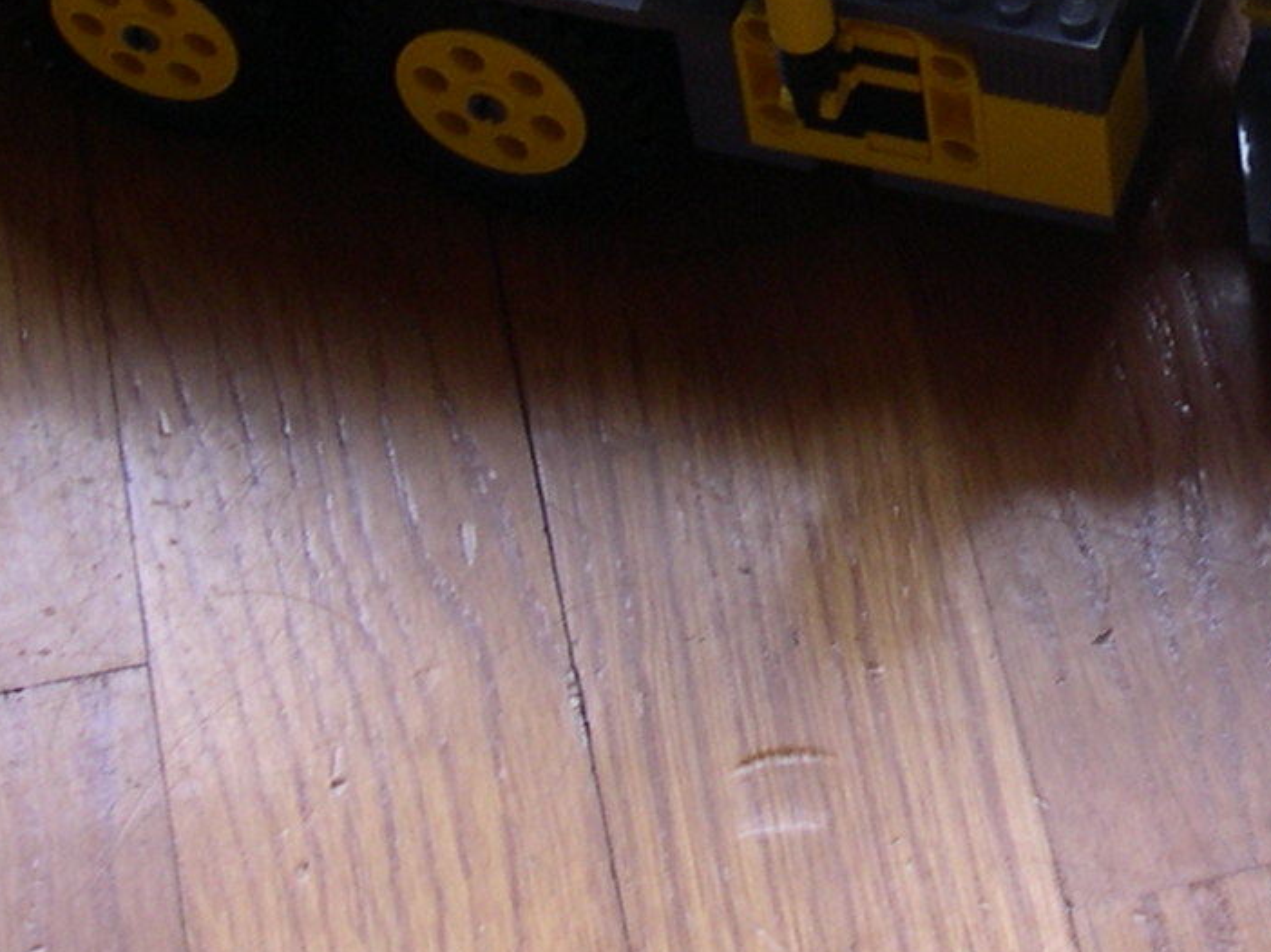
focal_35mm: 136
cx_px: 1325
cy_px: 100
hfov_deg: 14.2
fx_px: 4992
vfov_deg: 10.8
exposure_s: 1/57.7
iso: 100
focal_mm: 9
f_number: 2.9
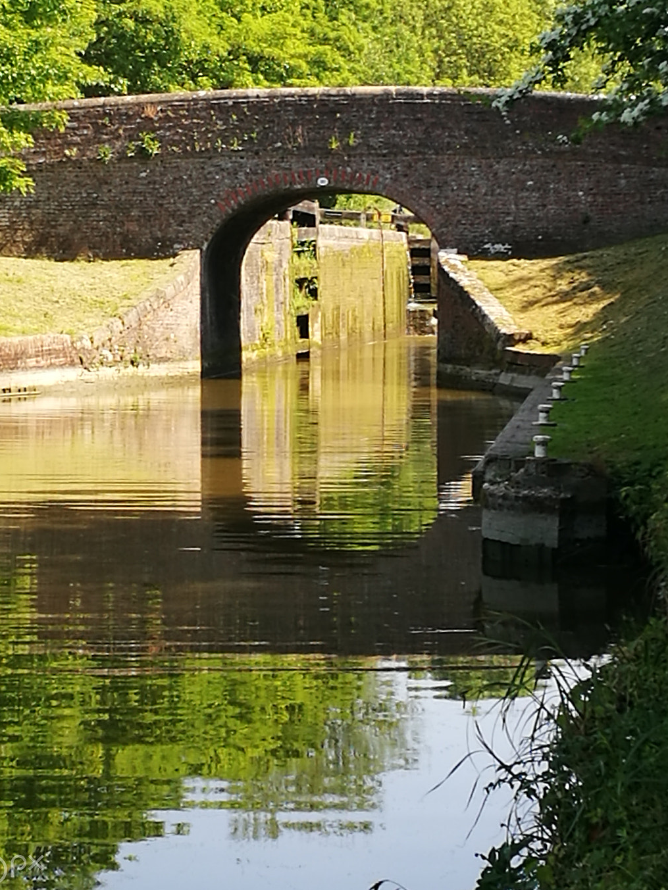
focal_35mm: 123
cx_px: 275
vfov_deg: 16.0
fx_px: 3164
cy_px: 430
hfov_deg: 12.0
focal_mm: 4.5
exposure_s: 1/394
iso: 50
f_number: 2.2
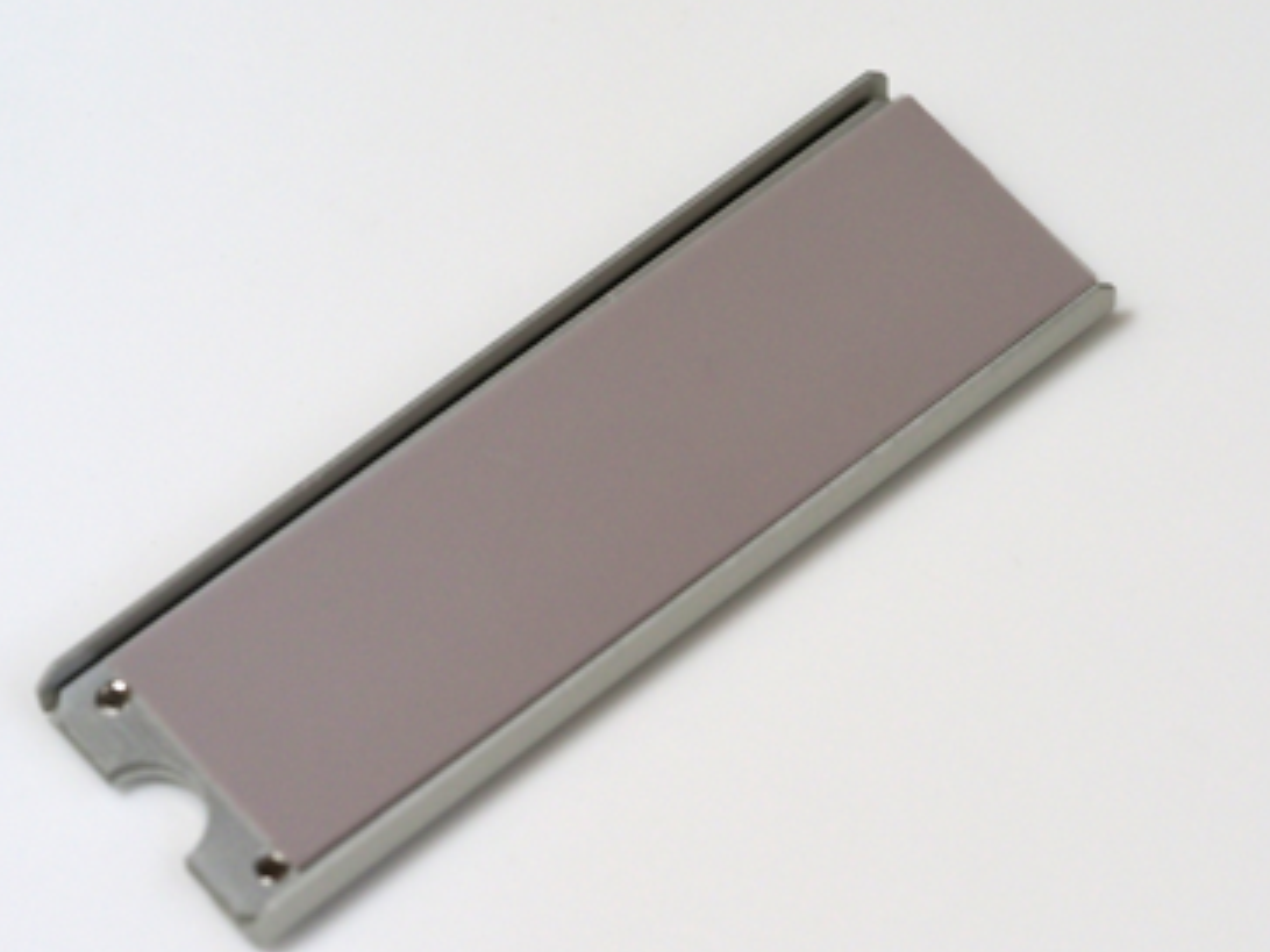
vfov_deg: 11.2
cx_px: 614
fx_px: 4843
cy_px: 485
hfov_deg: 14.9
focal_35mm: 132
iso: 1600
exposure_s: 1/125
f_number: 5
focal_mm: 60
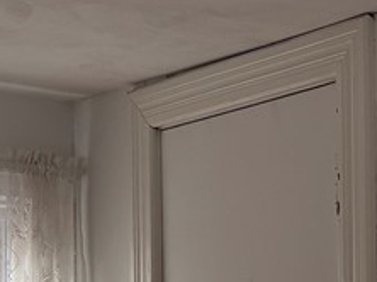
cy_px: 336
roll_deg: +1.0
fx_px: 1305
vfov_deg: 12.1
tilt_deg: +2.3
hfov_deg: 16.0
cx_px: 416
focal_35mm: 120
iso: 125
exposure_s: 1/102
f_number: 1.6
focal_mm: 5.96
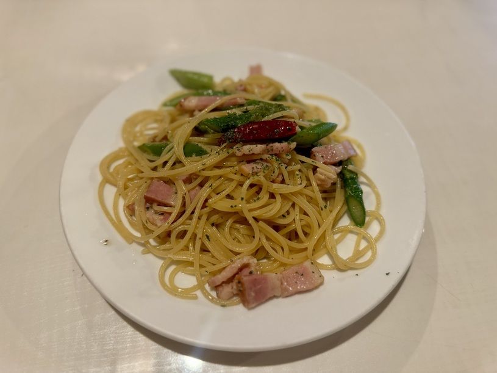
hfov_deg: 71.6
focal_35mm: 24
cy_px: 186
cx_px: 248
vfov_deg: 56.8
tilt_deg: -56.6
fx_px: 345
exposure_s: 1/50
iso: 200
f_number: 1.78
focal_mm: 6.76
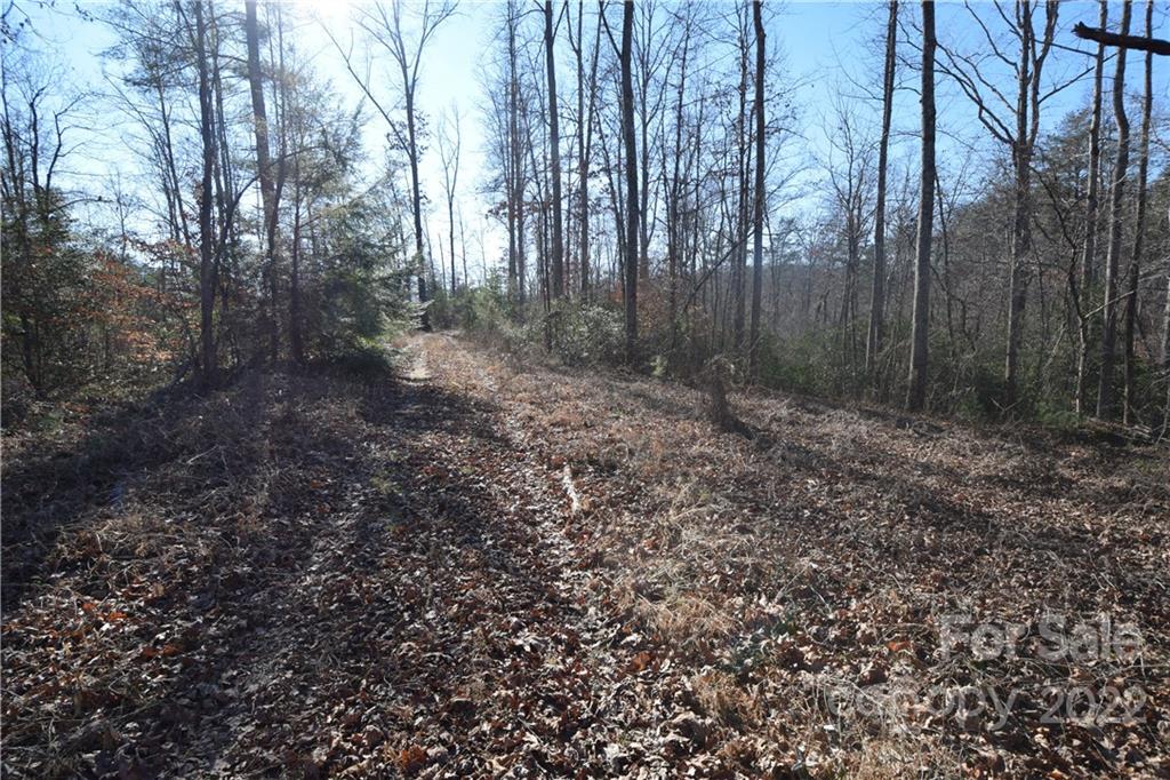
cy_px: 390
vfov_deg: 72.0
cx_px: 585
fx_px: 536
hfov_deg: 95.0
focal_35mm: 16
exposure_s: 1/250
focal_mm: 11
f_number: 8
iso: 200
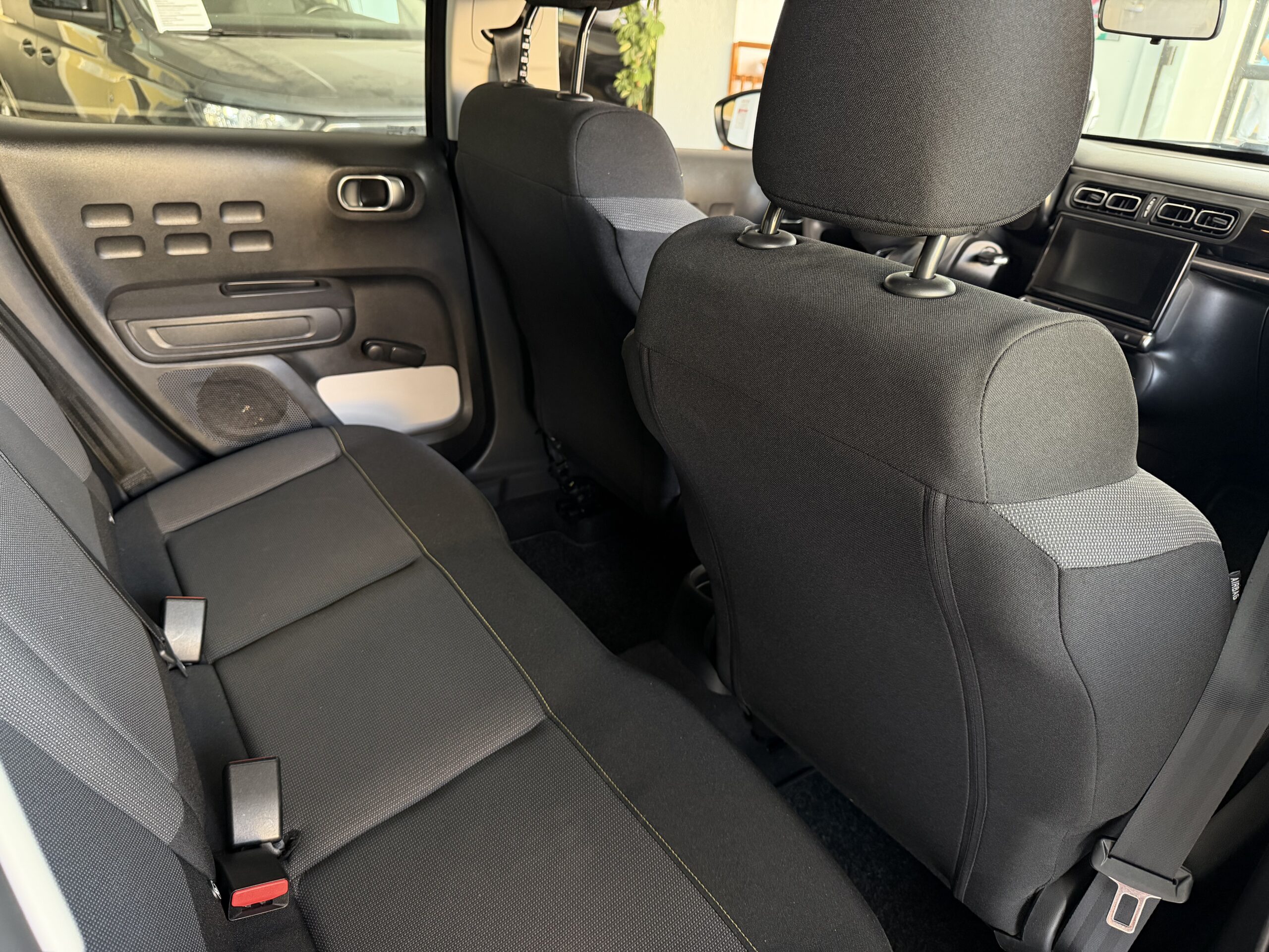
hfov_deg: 71.6
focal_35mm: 24
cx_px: 634
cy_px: 476
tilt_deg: -26.9
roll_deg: -3.3
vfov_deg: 56.8
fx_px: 880
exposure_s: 1/60
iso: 400
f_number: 1.78
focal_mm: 6.76
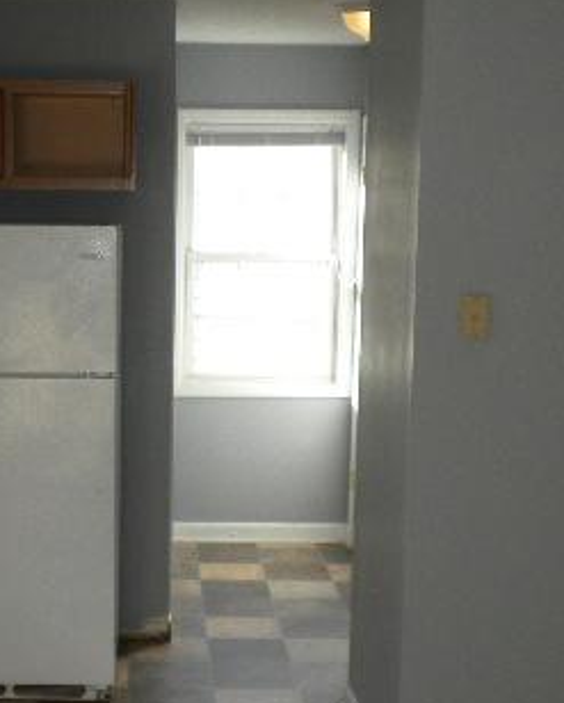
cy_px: 425
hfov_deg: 20.4
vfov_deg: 25.3
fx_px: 1563
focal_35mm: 75
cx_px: 164
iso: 91
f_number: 3.5
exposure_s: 1/67.1
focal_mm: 6.6
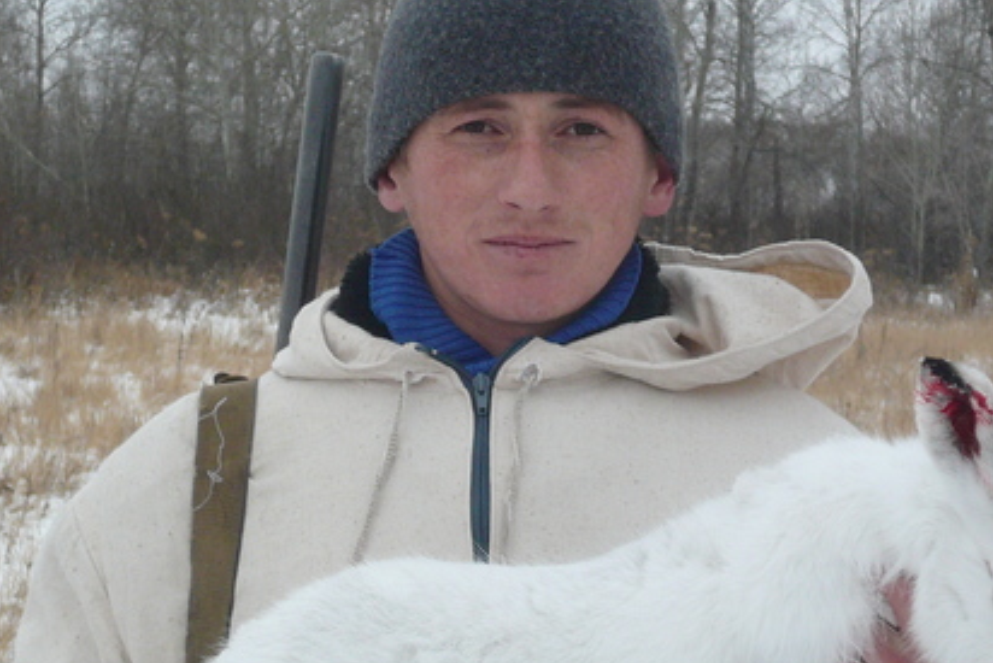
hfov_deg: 15.9
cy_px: 365
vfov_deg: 10.6
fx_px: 3559
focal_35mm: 129
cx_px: 528
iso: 100
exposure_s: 1/160
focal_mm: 12
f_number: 4.5
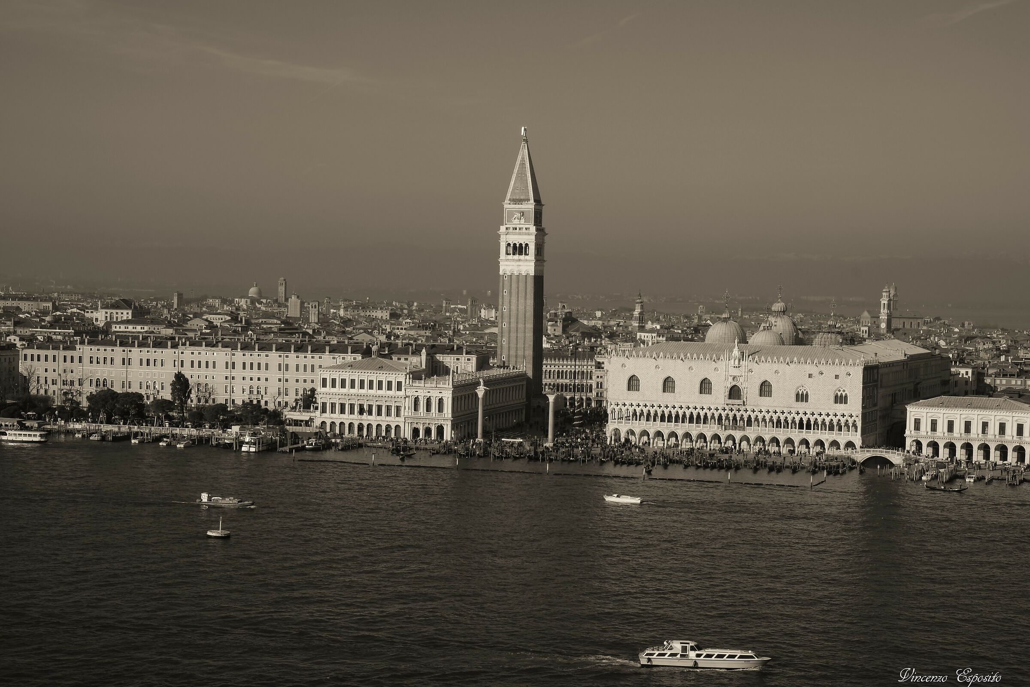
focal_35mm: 61
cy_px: 344
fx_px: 1745
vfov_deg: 22.3
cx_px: 515
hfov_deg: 32.9
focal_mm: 40.7
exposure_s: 1/180
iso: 200
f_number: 18
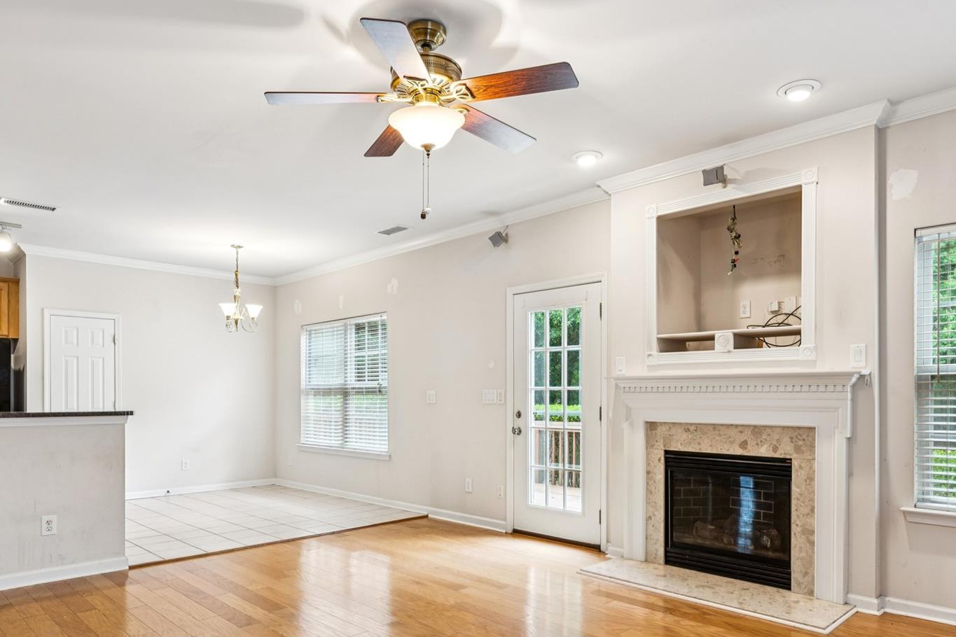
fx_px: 649
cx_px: 487
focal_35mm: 24
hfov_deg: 72.7
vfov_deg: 51.8
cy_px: 396
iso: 100
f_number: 9
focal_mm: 16.3
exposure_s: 1/2.5
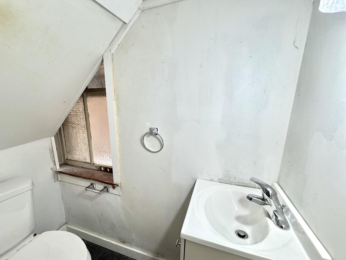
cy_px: 146
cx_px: 155
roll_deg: +1.1
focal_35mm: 16
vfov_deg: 77.8
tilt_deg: -15.5
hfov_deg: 94.2
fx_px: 160
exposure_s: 1/120
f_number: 2.2
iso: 80
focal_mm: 2.22
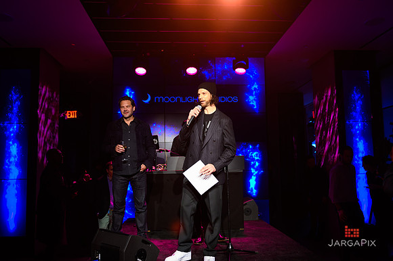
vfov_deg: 41.1
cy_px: 130
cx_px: 196
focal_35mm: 32
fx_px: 349
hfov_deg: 58.7
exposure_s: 1/200
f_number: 3.2
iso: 1600
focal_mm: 32
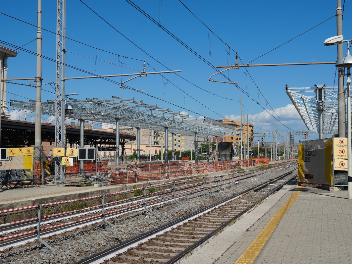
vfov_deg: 32.5
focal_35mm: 45
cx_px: 191
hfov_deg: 42.4
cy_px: 131
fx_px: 453
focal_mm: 27
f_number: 10
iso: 100
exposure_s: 1/250
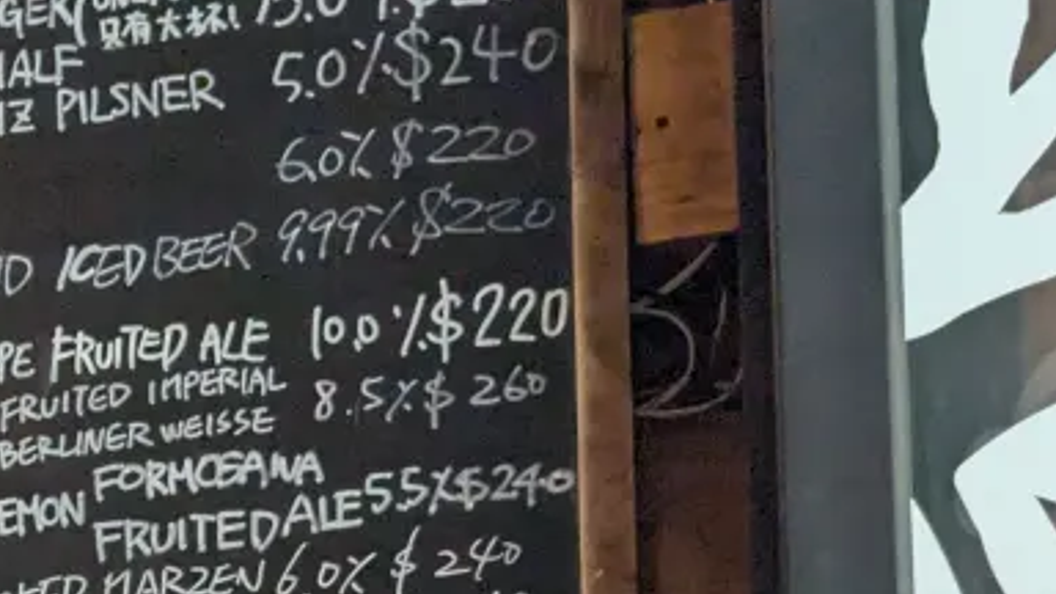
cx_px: -6
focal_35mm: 145
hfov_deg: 14.6
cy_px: 1181
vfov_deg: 8.0
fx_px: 4060
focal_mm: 6.81
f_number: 1.85
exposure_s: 1/319
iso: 990
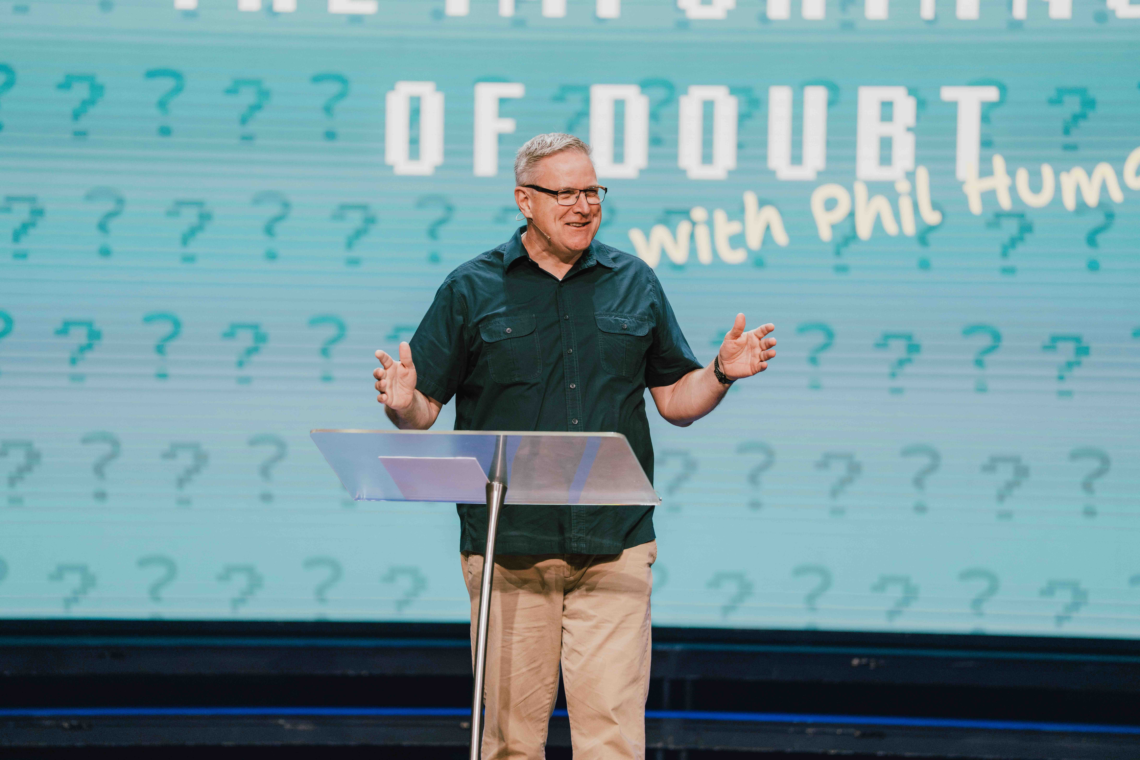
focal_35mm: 200
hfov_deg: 10.3
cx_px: 570
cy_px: 380
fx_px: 6333
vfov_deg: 6.9
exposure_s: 1/400
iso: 1000
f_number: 2.8
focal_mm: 200
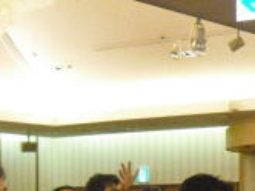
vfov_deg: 10.4
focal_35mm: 139
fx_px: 1022
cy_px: 246
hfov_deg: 13.9
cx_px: 284
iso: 800
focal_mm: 6.3
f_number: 3.1
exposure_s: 1/50
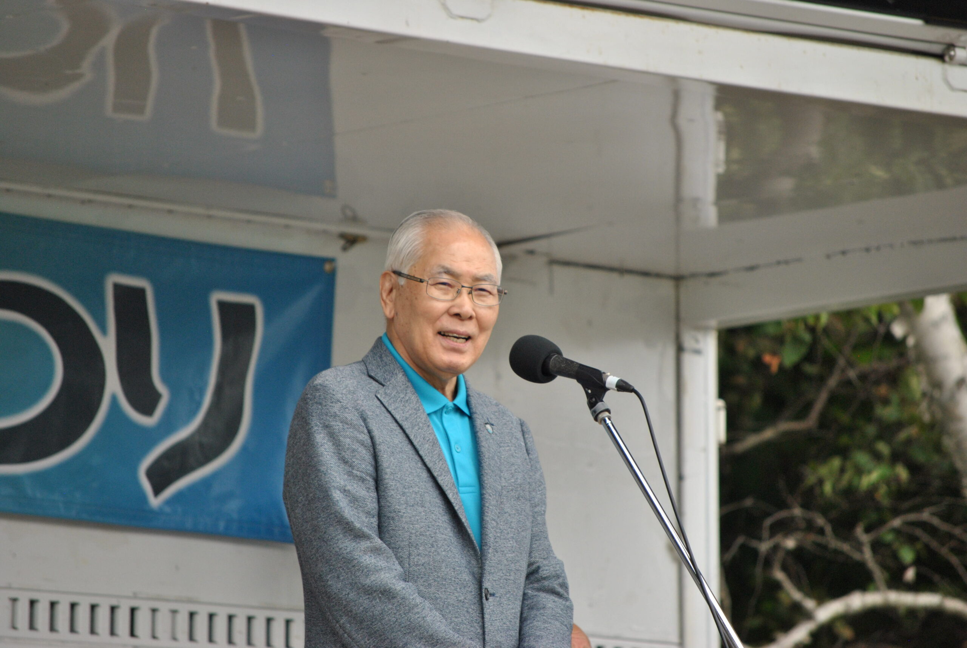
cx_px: 484
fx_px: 8068
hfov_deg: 6.9
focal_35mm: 300
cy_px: 324
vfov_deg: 4.6
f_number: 5.6
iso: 400
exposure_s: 1/800
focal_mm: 200
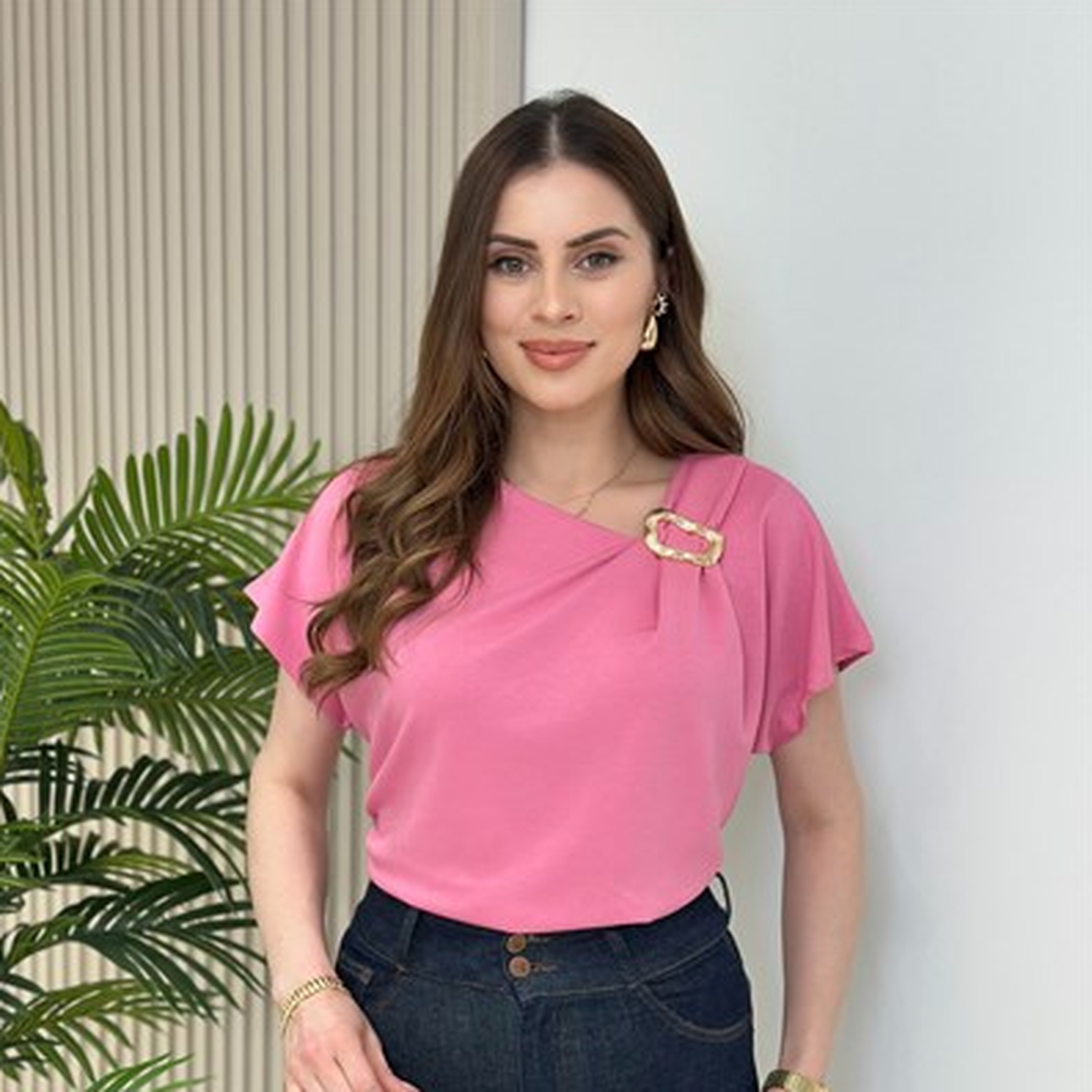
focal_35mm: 57
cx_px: 547
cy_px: 728
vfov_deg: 29.8
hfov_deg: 30.0
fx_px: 2034
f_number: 1.78
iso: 80
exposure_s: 1/131
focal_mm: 6.86
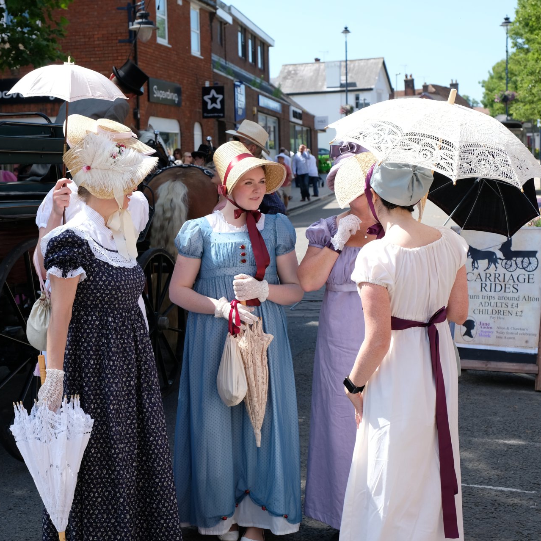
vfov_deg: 26.9
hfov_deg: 26.8
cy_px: 281
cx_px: 201
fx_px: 1132
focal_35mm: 64
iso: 200
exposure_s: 1/400
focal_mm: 31.1
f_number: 5
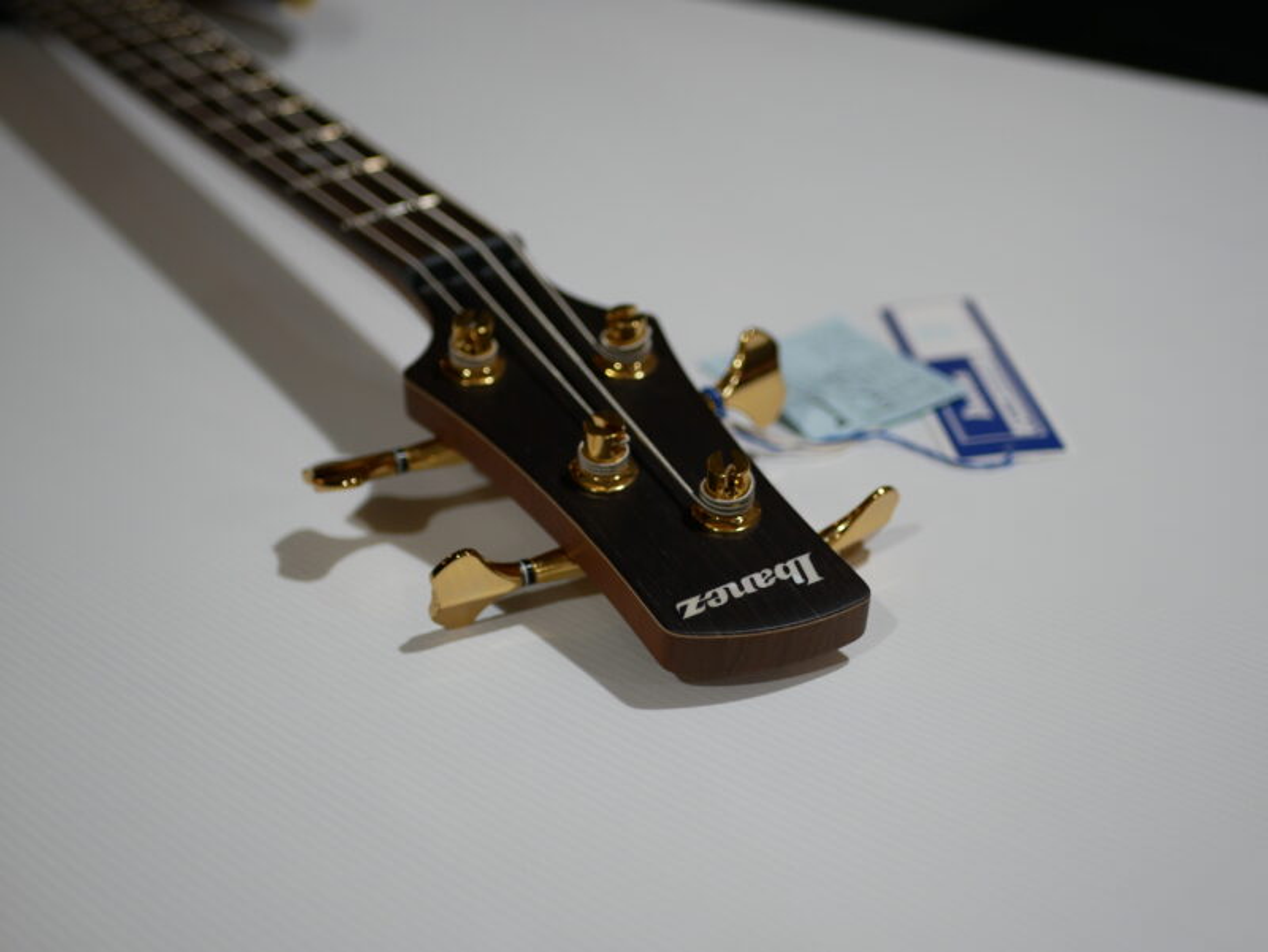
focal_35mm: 50
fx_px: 1833
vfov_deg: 29.1
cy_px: 476
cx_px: 634
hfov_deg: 38.2
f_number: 2
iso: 200
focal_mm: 25
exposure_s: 1/125
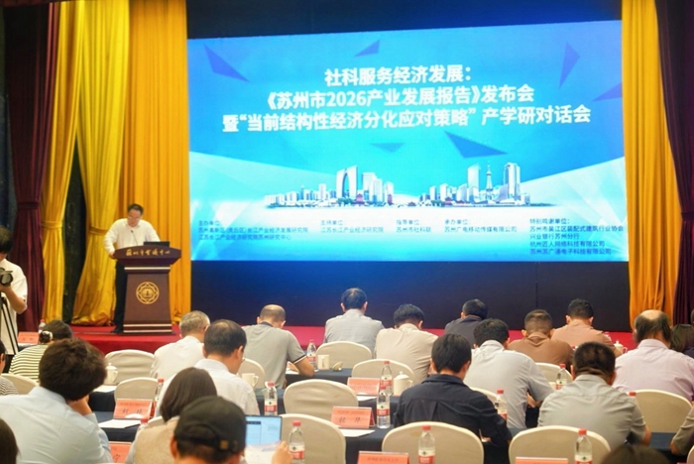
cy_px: 232
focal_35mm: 76
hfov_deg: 26.6
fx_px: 1466
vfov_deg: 18.0
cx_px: 347
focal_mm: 76
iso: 640
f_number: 4
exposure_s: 1/50
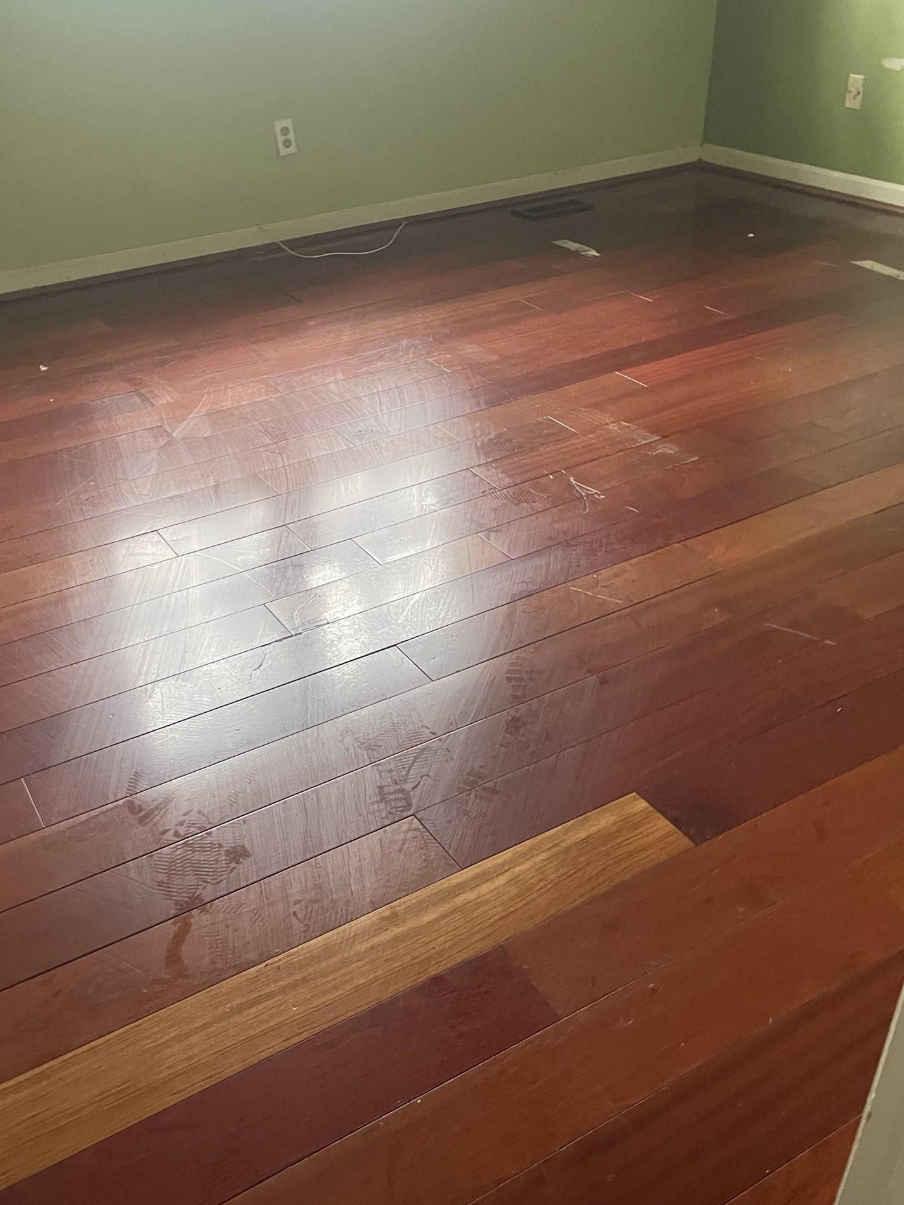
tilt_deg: -32.6
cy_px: 613
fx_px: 1079
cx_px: 363
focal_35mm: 31
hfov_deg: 45.2
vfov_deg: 58.3
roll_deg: +1.3
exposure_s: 1/55
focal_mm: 5.1
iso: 500
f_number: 1.6
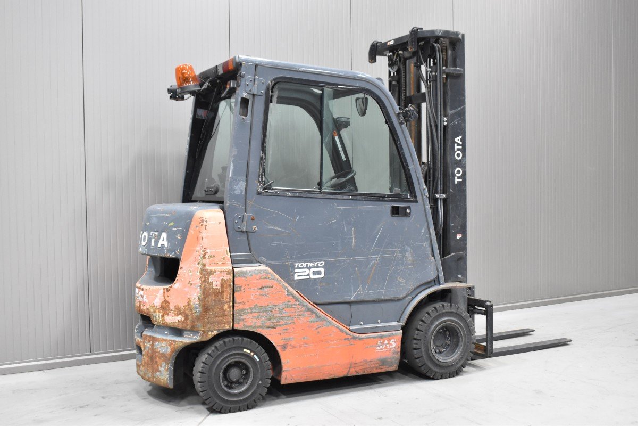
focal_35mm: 39
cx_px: 319
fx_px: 691
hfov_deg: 49.6
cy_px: 213
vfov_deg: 34.2
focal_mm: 26
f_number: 5
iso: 1600
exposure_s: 1/25
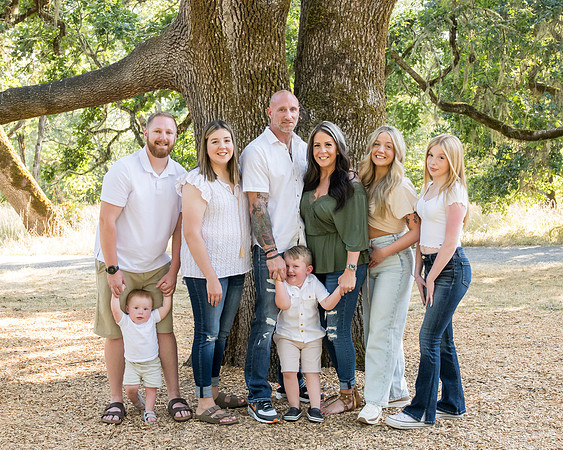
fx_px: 956
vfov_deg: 26.4
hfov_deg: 32.8
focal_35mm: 57
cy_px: 182
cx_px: 272
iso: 3200
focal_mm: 35
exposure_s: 1/320
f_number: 7.1
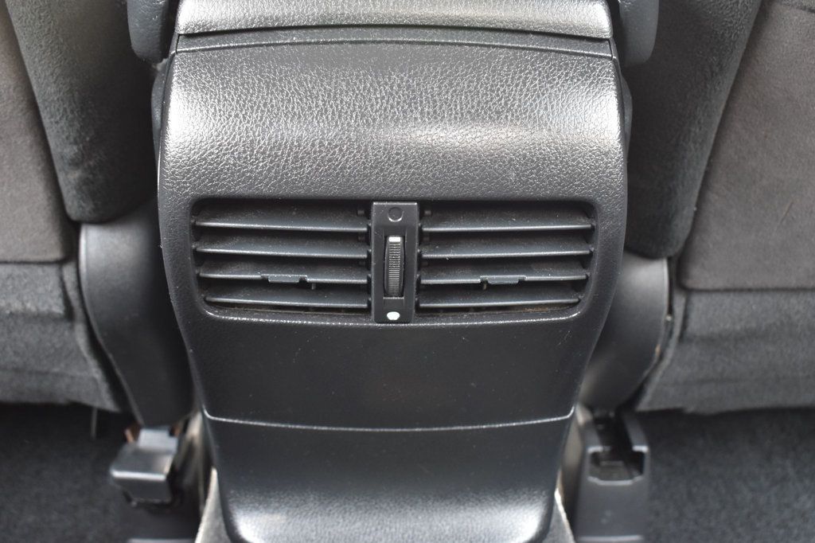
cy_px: 272
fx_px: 849
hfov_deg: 51.3
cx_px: 408
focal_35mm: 38
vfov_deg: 35.5
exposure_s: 1/15
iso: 1000
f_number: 6.3
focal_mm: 25
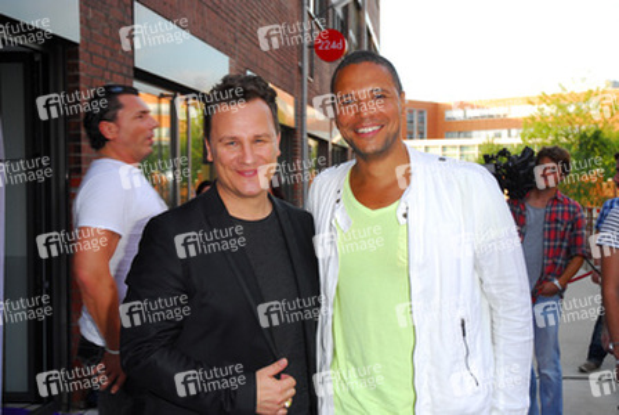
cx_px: 310
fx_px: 801
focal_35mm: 46
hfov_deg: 42.3
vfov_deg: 29.0
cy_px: 208
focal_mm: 31
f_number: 5
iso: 200
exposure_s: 1/80
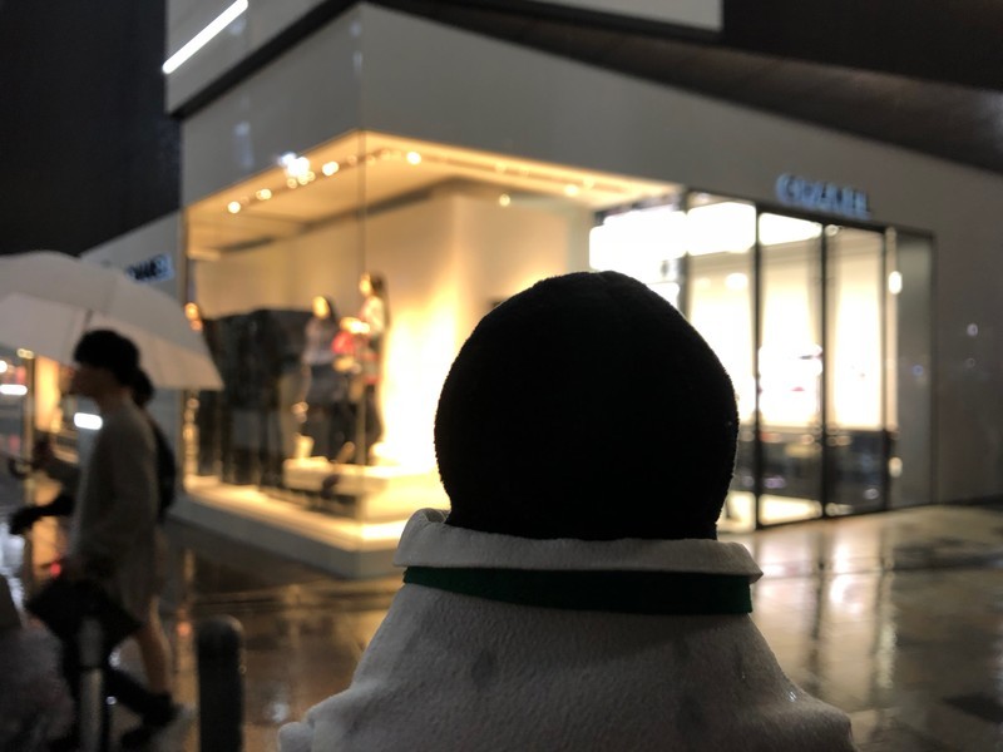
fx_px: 811
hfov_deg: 63.4
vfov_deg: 49.7
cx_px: 502
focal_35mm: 28
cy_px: 376
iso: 50
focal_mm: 3.99
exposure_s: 1/16
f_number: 1.8
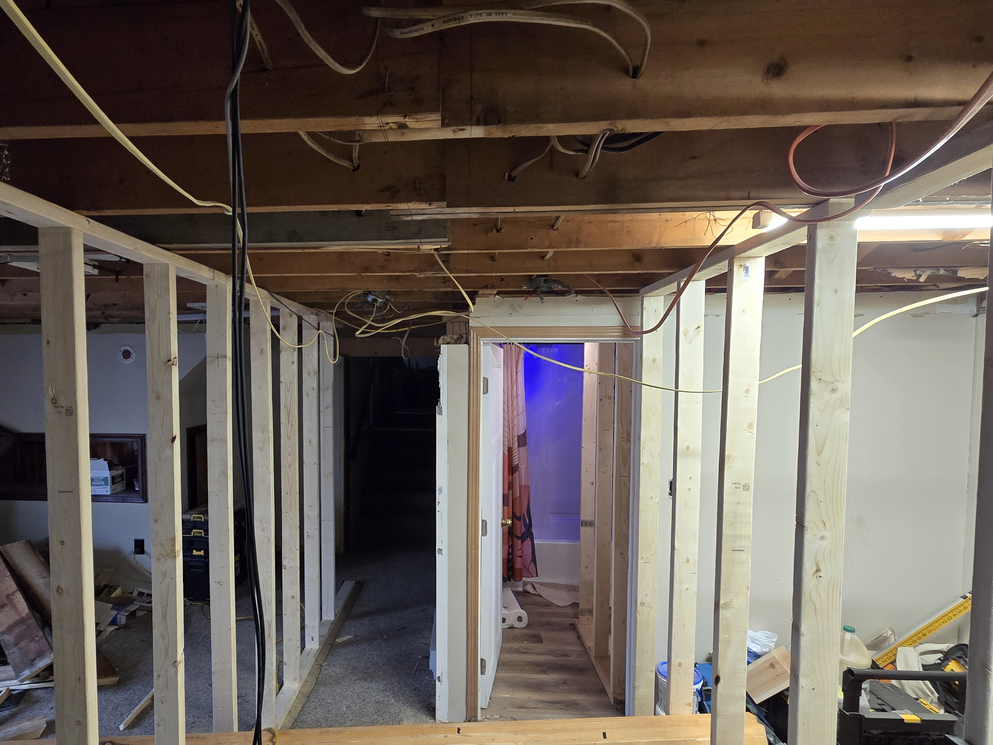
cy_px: 402
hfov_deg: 90.3
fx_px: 488
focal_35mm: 17
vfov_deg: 74.6
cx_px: 419
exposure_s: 1/60
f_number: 2.2
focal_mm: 2.2
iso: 500
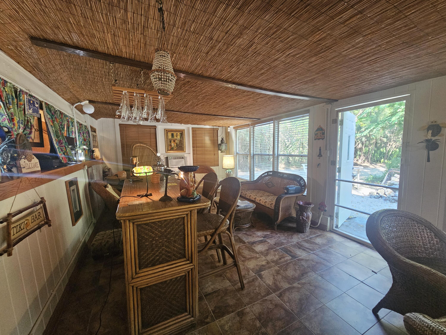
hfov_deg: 106.2
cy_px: 168
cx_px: 223
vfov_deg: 89.9
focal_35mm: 13
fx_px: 167
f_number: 2.2
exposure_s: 1/30
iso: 500
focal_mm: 2.2
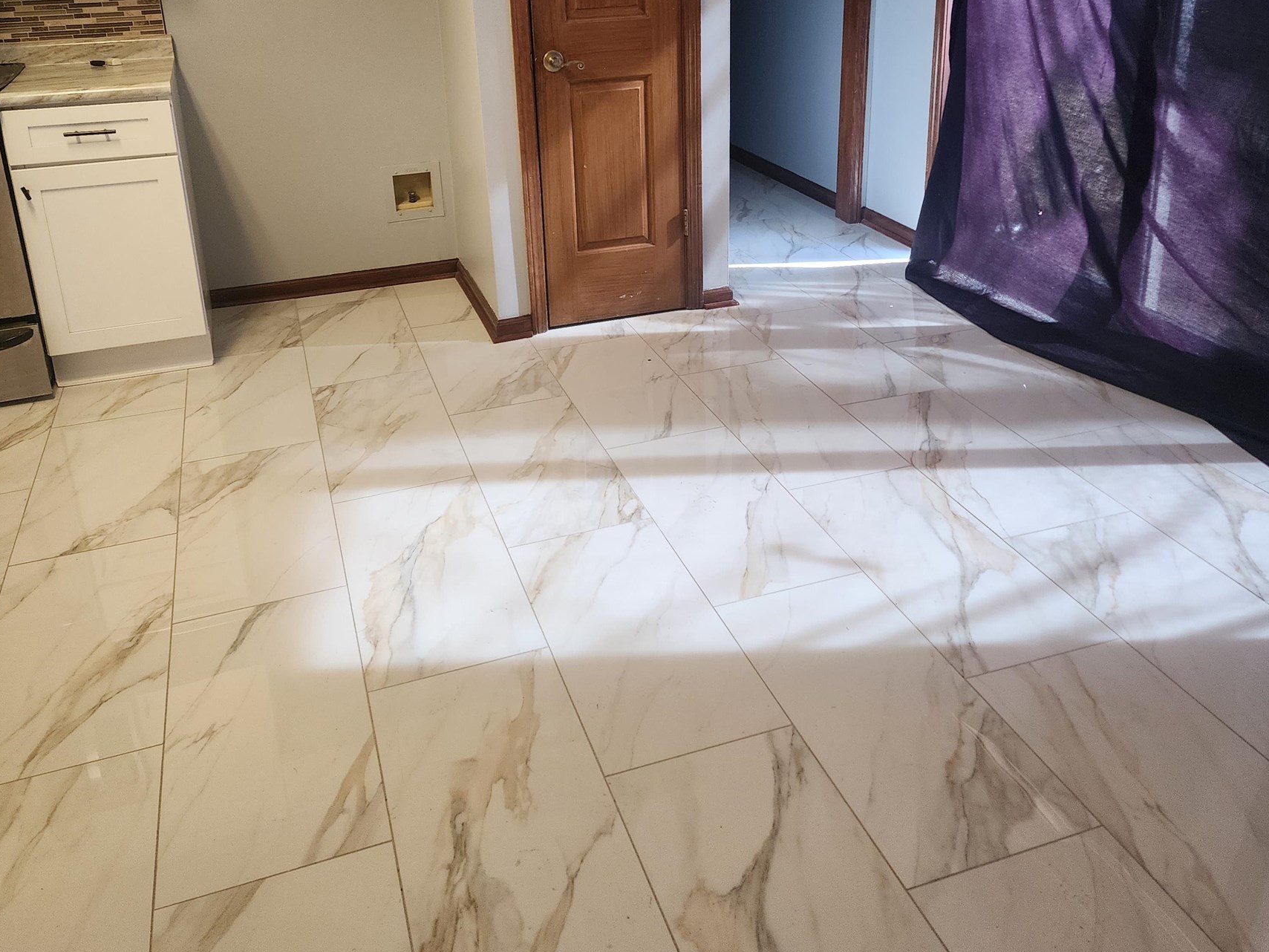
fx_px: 1137
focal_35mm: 31
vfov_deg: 44.4
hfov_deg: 58.3
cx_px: 638
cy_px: 278
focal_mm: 6.4
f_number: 1.8
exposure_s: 1/120
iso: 200
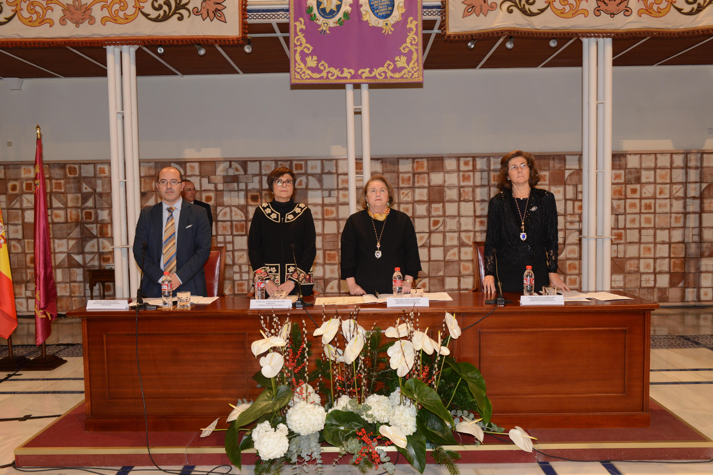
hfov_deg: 60.3
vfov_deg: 42.3
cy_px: 238
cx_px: 356
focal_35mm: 31
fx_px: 614
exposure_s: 1/60
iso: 1600
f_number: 5.6
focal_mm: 31
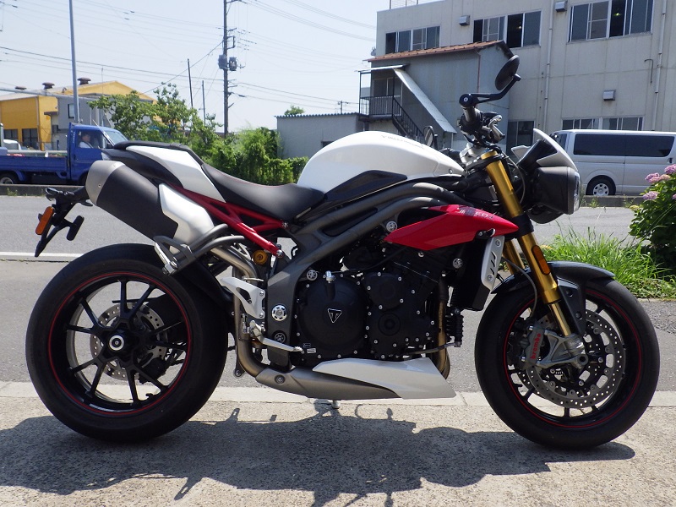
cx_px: 338
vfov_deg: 49.7
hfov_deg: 63.4
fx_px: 547
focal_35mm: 28
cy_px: 254
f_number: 4.2
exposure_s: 1/1250
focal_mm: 5
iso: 250
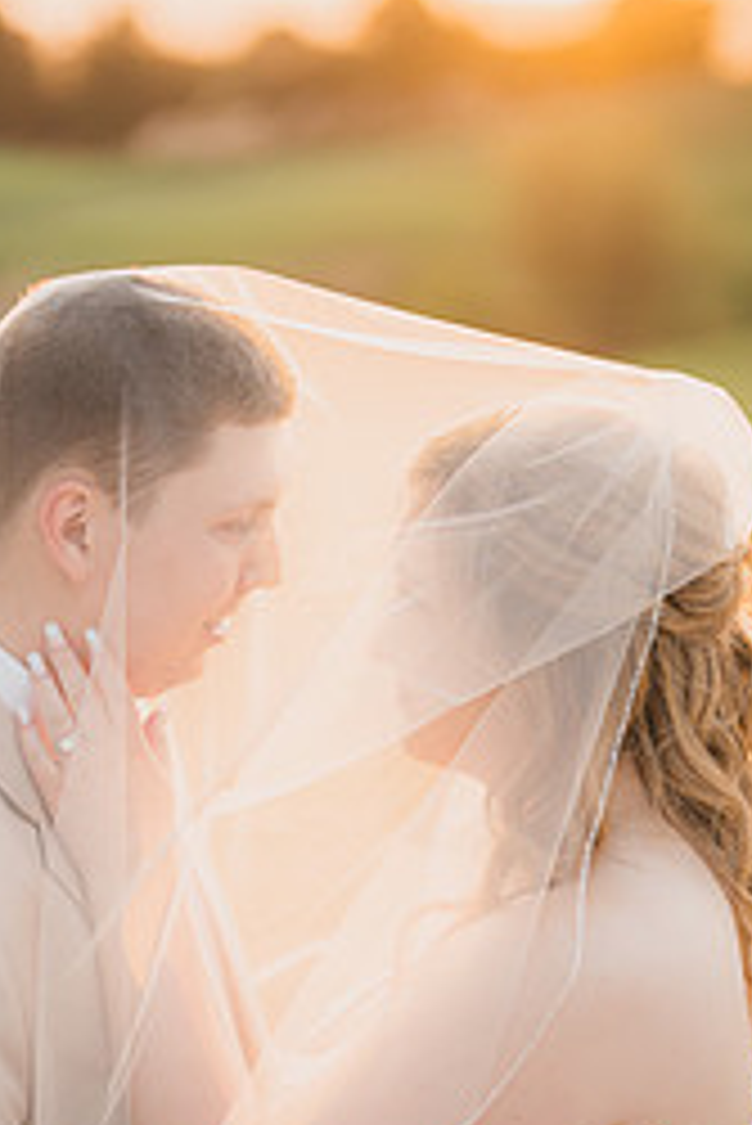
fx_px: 2816
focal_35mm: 90
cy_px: 729
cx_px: 230
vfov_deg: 22.5
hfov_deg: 15.2
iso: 125
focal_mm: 50
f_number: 1.2
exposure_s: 1/400
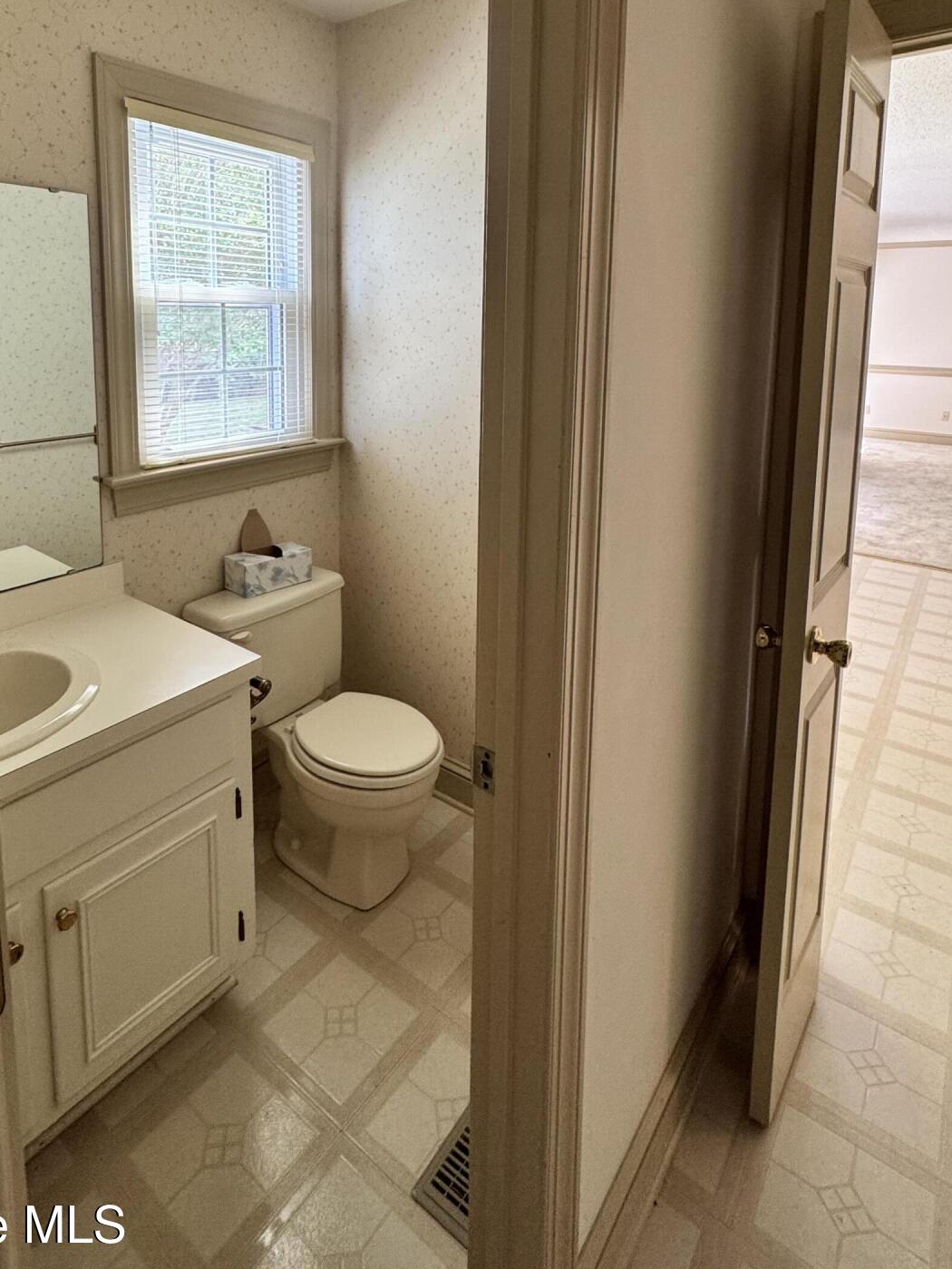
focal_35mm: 20
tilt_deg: -7.3
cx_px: 419
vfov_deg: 78.5
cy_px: 402
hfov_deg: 65.7
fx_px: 733
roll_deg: -0.3
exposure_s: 1/60
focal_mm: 2.22
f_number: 2.2
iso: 200
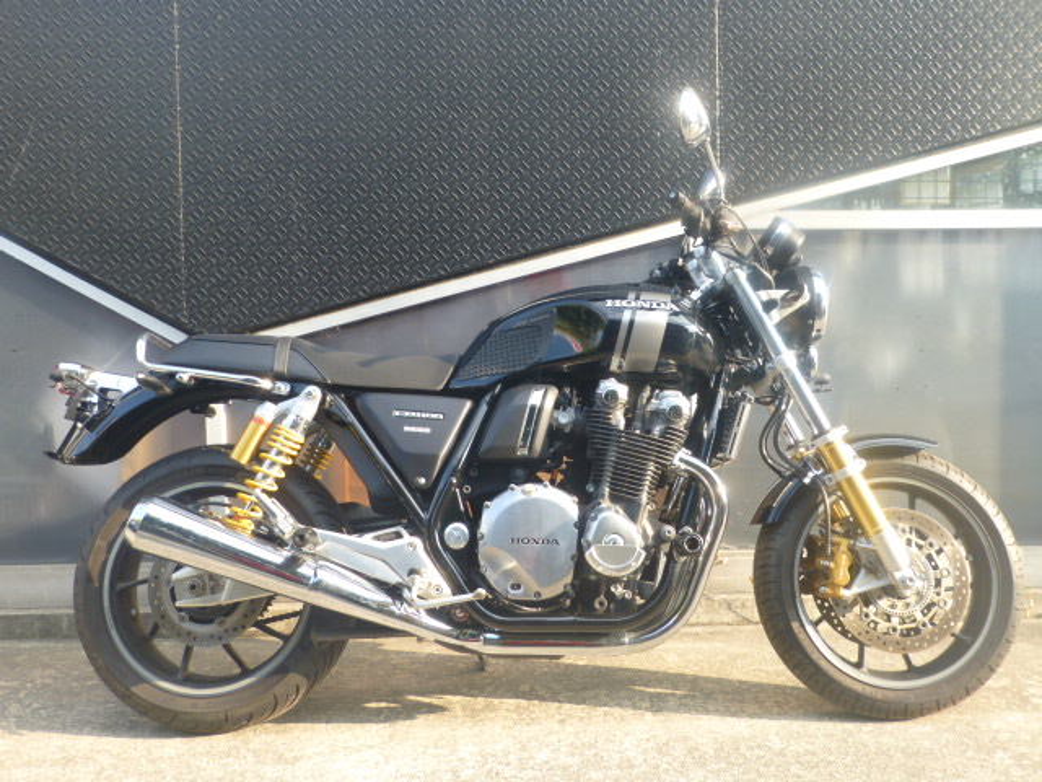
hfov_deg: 60.0
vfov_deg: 46.8
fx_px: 903
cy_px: 391
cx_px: 521
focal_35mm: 30
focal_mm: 5.4
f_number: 3.6
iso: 100
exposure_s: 1/100
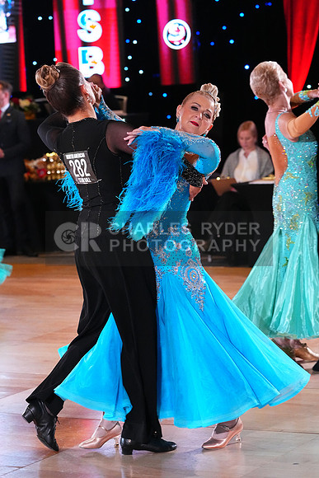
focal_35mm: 115
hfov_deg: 11.9
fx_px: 1528
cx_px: 160
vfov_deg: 17.8
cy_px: 239
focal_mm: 115
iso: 8000
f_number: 5
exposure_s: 1/400
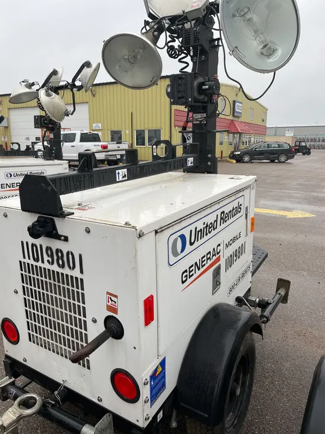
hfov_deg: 53.1
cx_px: 162
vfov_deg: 67.3
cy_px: 217
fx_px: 325
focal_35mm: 26
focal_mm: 5.1
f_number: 1.6
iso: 50
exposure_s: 1/415
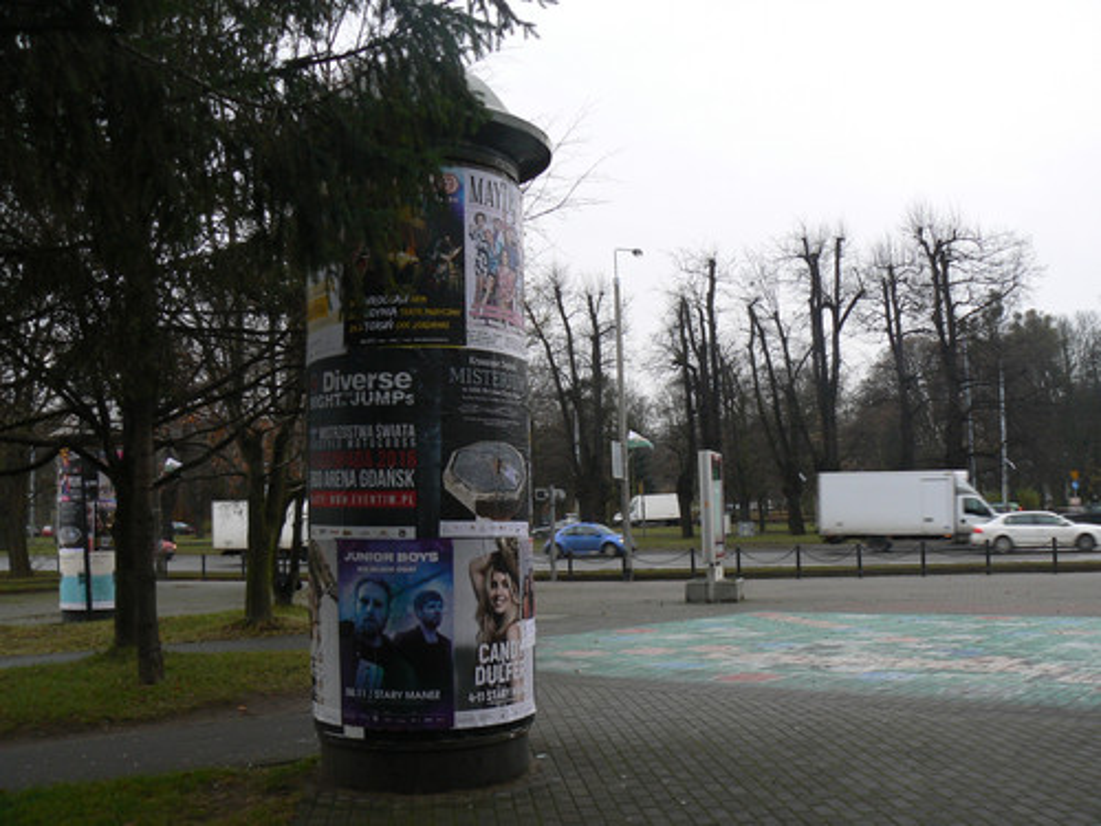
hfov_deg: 51.4
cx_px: 550
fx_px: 1145
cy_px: 413
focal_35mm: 36
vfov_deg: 39.7
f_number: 3.2
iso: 80
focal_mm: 6
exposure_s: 1/50
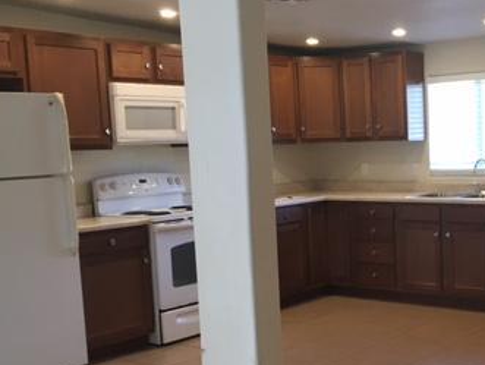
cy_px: 232
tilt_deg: -6.8
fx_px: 785
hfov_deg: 33.0
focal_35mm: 56
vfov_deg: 26.1
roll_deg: +2.8
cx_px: 410
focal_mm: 4.15
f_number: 2.2
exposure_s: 1/30
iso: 64
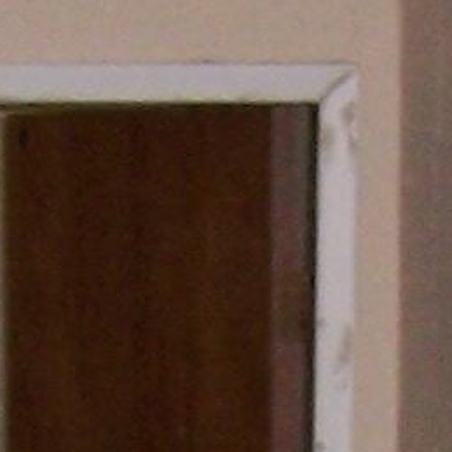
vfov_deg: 5.6
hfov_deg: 5.9
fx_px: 4388
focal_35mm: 297
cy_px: 1298
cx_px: -92
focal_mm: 5.6
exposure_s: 1/60
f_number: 2.7
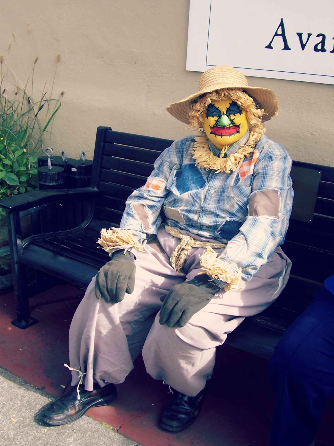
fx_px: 437
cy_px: 223
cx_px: 167
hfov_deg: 41.8
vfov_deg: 54.0
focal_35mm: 34
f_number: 2.7
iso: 80
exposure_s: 1/750
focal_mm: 5.6
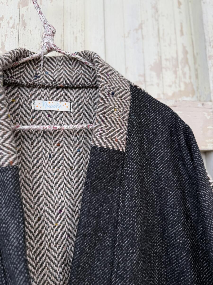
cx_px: 106
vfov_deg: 71.6
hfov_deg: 56.8
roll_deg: -0.7
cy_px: 142
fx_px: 197
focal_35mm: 24
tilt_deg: +1.0
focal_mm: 6.76
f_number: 1.78
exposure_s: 1/559
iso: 80
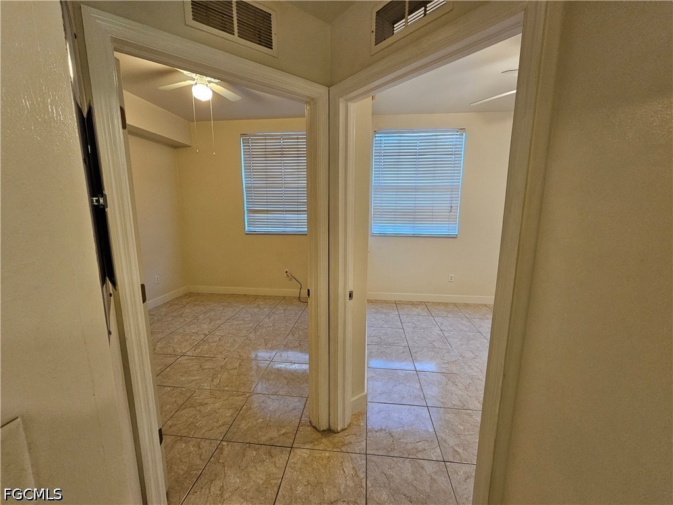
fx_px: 253
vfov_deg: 89.9
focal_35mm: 13
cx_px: 336
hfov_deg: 106.2
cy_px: 252
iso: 400
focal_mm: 2.2
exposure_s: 1/60
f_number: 2.2
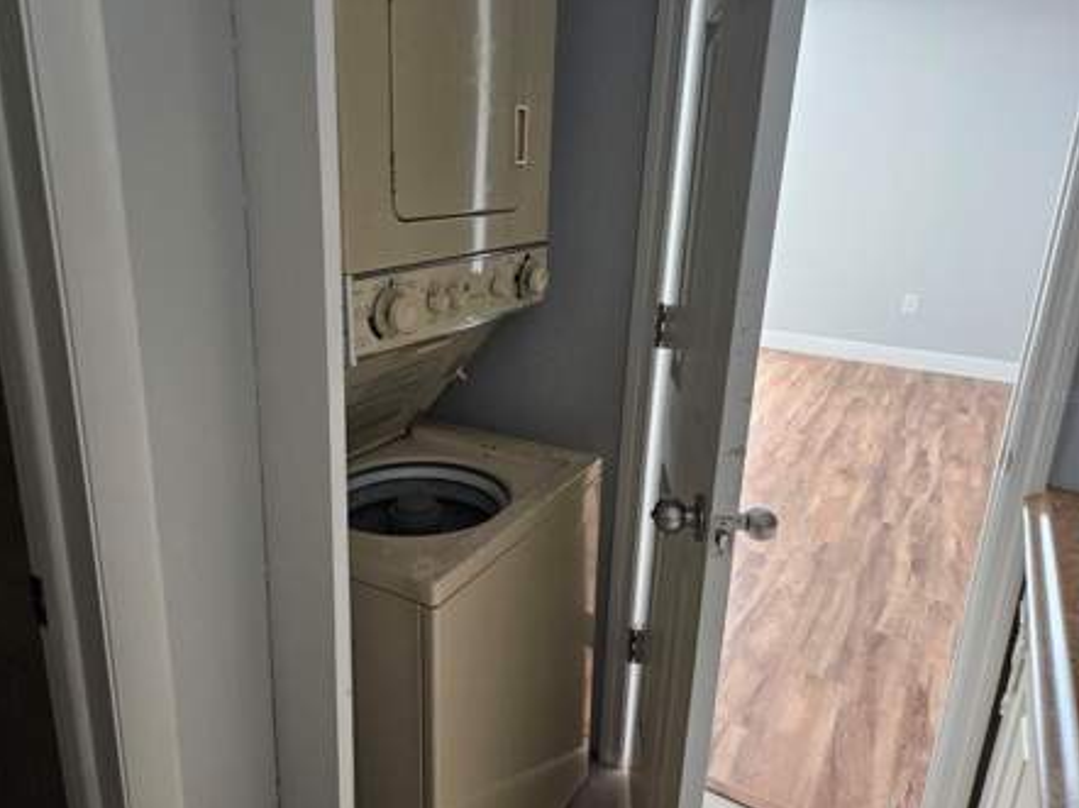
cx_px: 496
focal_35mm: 25
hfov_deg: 69.3
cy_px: 395
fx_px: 779
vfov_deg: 54.8
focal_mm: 5.4
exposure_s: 1/60
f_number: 1.8
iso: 800
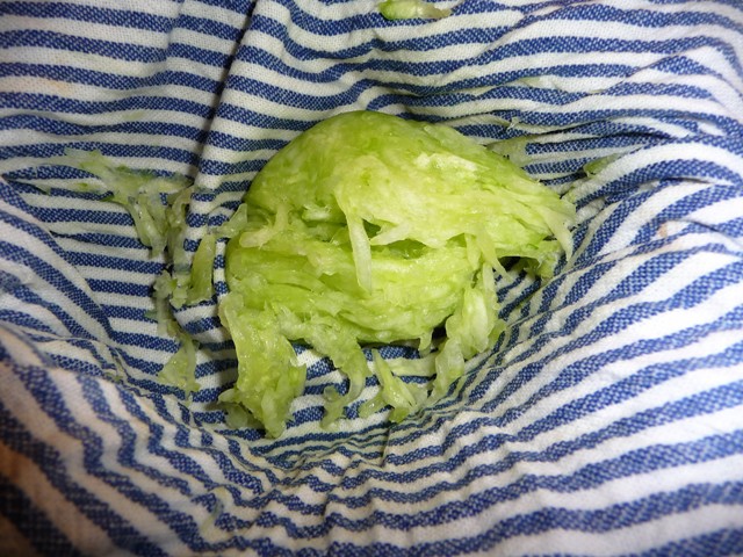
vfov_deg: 49.7
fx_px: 601
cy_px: 278
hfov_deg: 63.4
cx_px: 372
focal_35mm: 28
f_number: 3.3
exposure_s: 1/30
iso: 100
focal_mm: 4.7
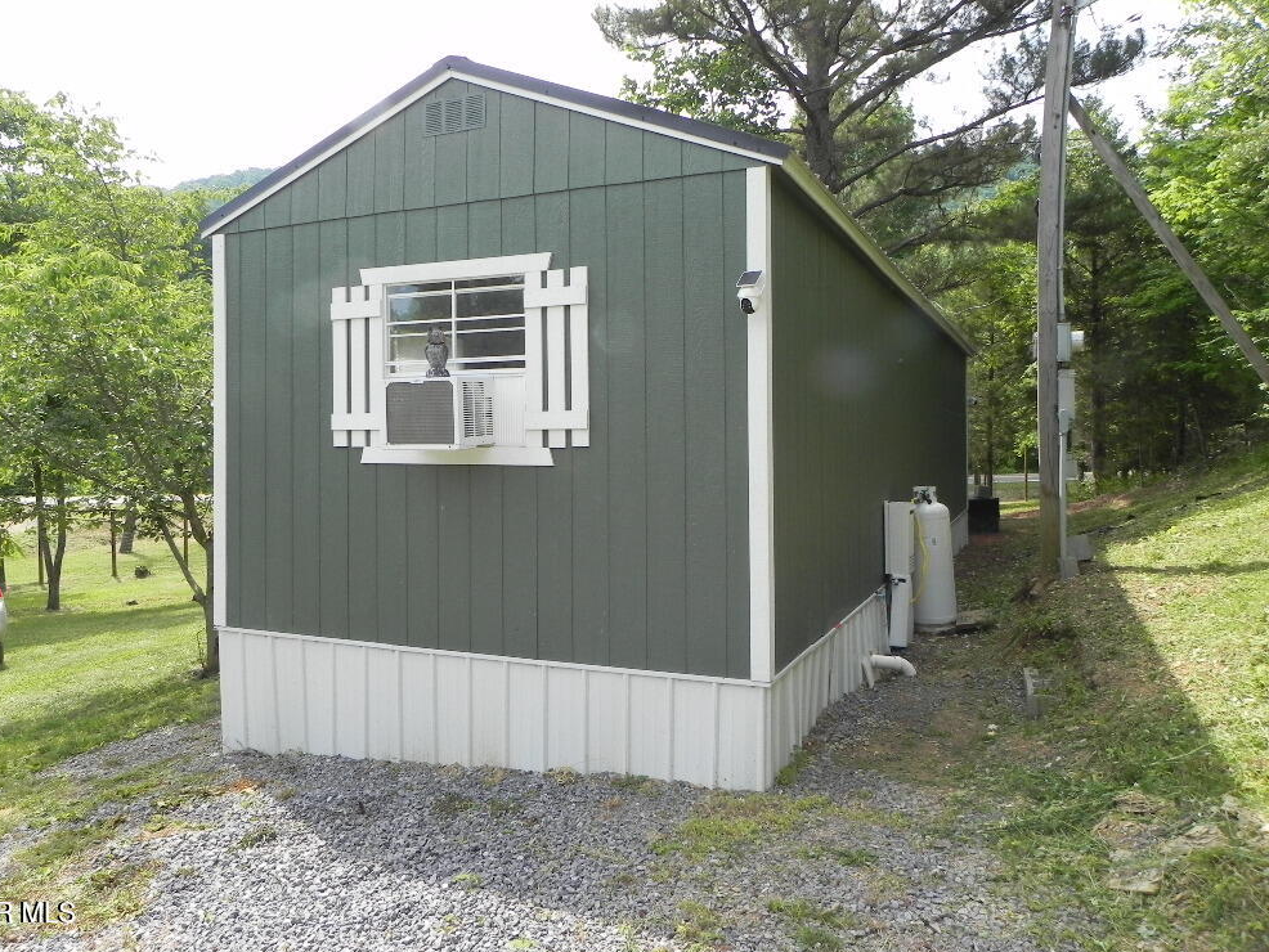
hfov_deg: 65.3
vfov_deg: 51.4
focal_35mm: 27
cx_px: 611
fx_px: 990
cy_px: 463
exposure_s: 1/204
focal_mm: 4.6
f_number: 5.6
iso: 160
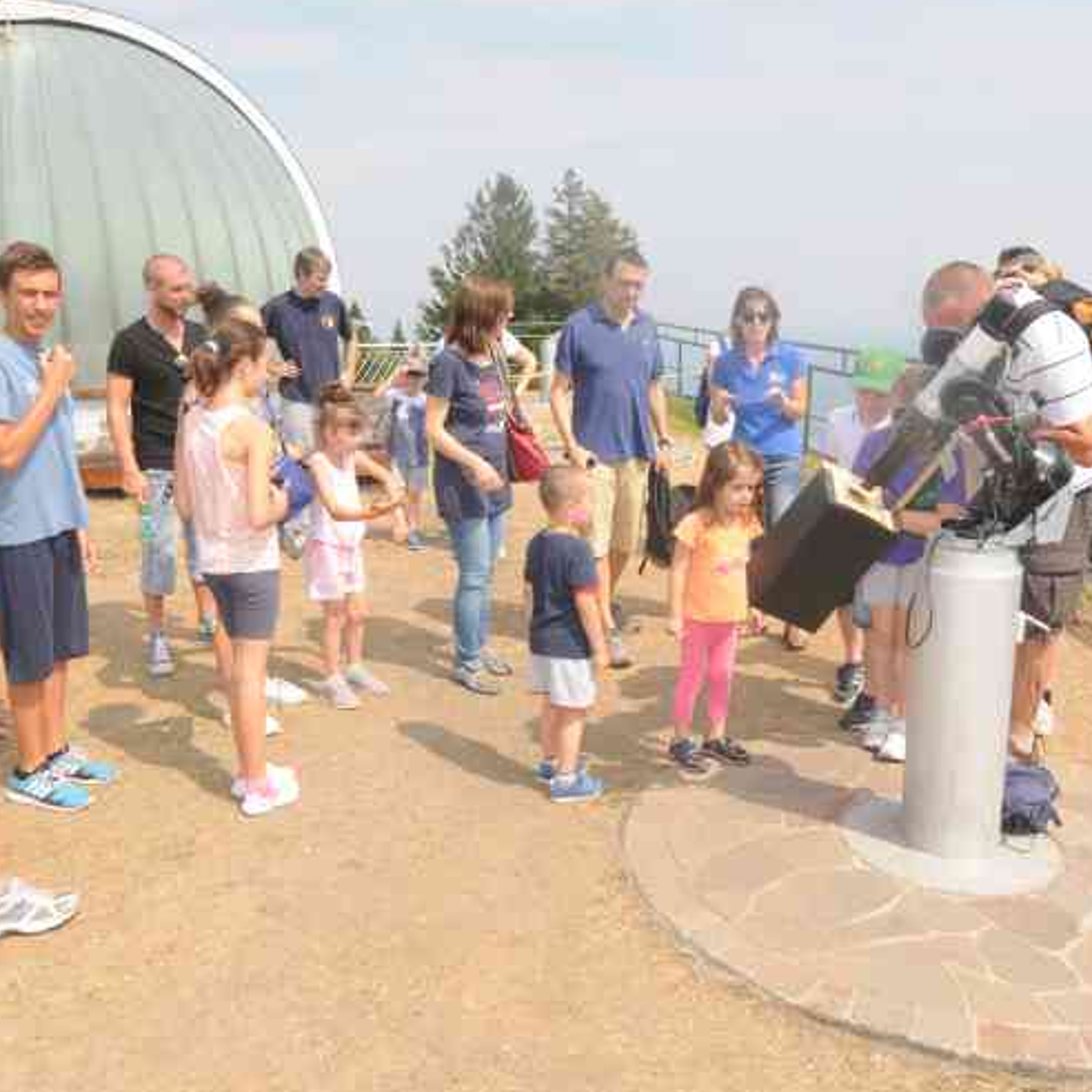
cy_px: 525
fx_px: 1035
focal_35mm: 29
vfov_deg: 55.6
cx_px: 515
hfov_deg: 55.6
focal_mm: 14
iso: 200
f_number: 8
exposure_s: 1/320
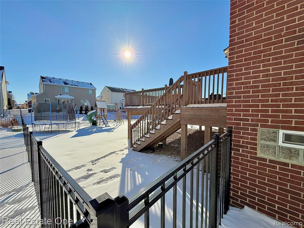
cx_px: 152
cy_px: 114
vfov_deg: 85.7
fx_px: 123
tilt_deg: -2.7
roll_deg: -0.5
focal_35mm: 14
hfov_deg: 102.1
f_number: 2.2
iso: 64
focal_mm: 2.22
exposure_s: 1/5155
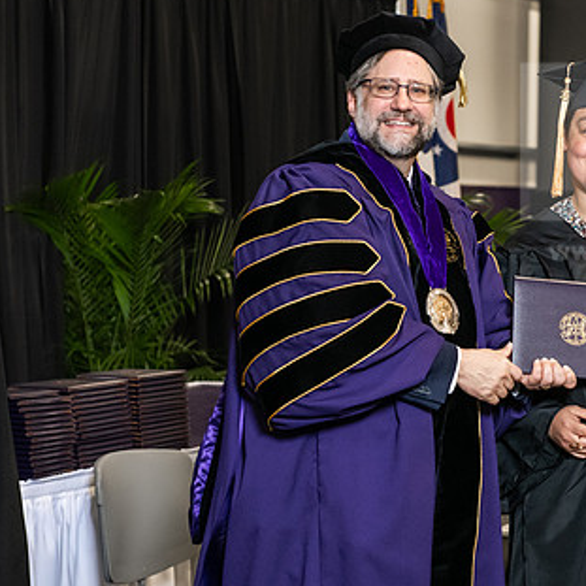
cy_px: 291
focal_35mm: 111
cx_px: 464
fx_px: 2126
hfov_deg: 15.6
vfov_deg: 15.7
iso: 2500
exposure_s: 1/200
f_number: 5
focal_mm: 70
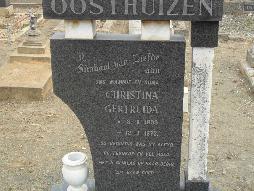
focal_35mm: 57
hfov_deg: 33.8
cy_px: 95
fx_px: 418
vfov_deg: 25.7
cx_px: 135
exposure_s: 1/180
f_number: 5
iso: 100
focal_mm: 9.3
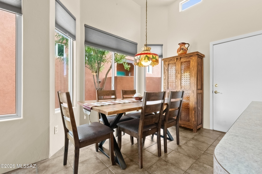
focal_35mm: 15
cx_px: 131
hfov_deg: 100.4
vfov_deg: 77.3
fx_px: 109
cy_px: 87
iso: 2000
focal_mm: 10
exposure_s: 1/3
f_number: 22
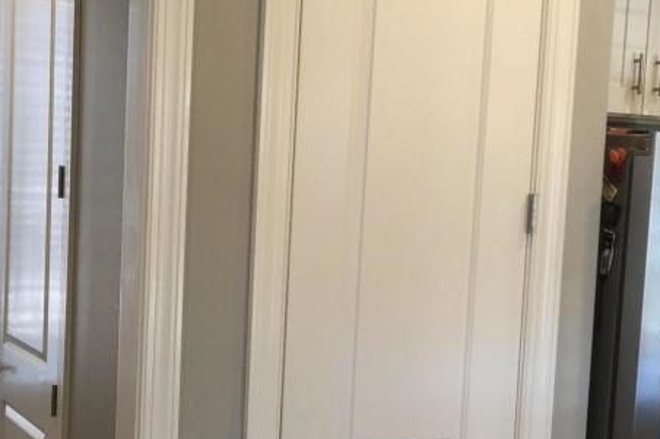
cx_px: 178
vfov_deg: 20.5
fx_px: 1209
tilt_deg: -6.1
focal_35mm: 66
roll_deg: -2.1
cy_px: 292
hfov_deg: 30.1
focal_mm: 3.99
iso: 25
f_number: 1.8
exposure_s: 1/30
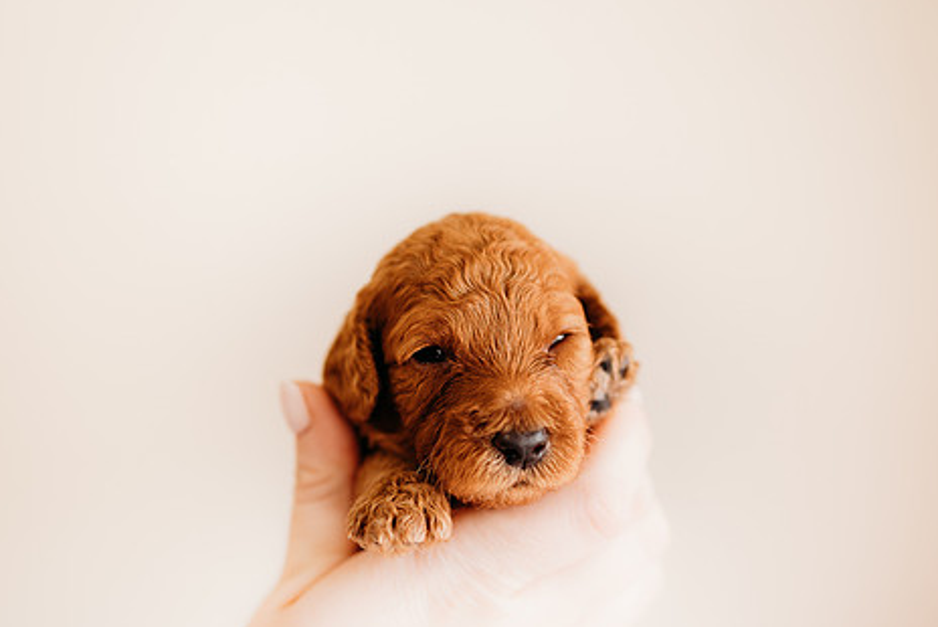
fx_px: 782
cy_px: 335
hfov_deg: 61.9
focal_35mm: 30
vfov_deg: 43.6
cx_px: 481
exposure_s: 1/100
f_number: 2.2
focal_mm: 24
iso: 200
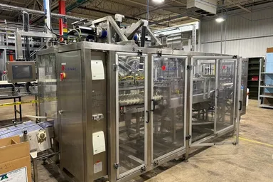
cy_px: 86
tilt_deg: -5.1
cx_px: 132
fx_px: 197
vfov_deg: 49.5
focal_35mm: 26
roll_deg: +0.7
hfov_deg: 69.4
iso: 250
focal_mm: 6.76
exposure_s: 1/60
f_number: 1.78
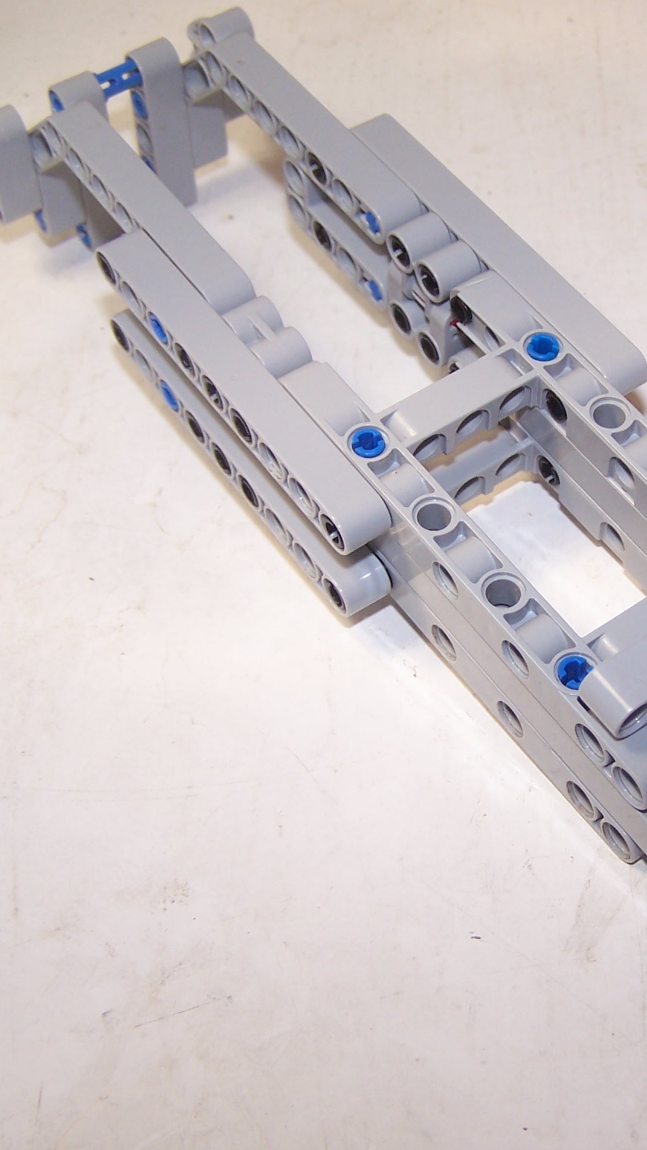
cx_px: 591
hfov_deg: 21.0
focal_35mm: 56
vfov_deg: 37.2
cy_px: 575
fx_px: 1708
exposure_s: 1/90
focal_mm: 6.3
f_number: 2.8
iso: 80
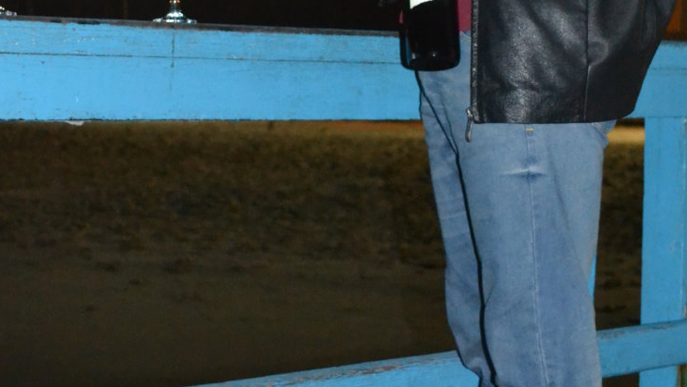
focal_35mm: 98
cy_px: 44
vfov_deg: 12.3
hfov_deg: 21.7
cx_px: 399
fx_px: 1788
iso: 3200
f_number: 4.5
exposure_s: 1/60
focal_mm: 29
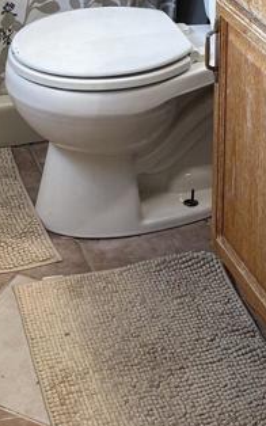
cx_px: 95
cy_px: -185
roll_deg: -1.3
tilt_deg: -9.9
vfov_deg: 20.3
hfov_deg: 14.5
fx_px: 1045
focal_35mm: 90
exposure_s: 1/60
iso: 64
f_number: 1.6
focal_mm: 5.96
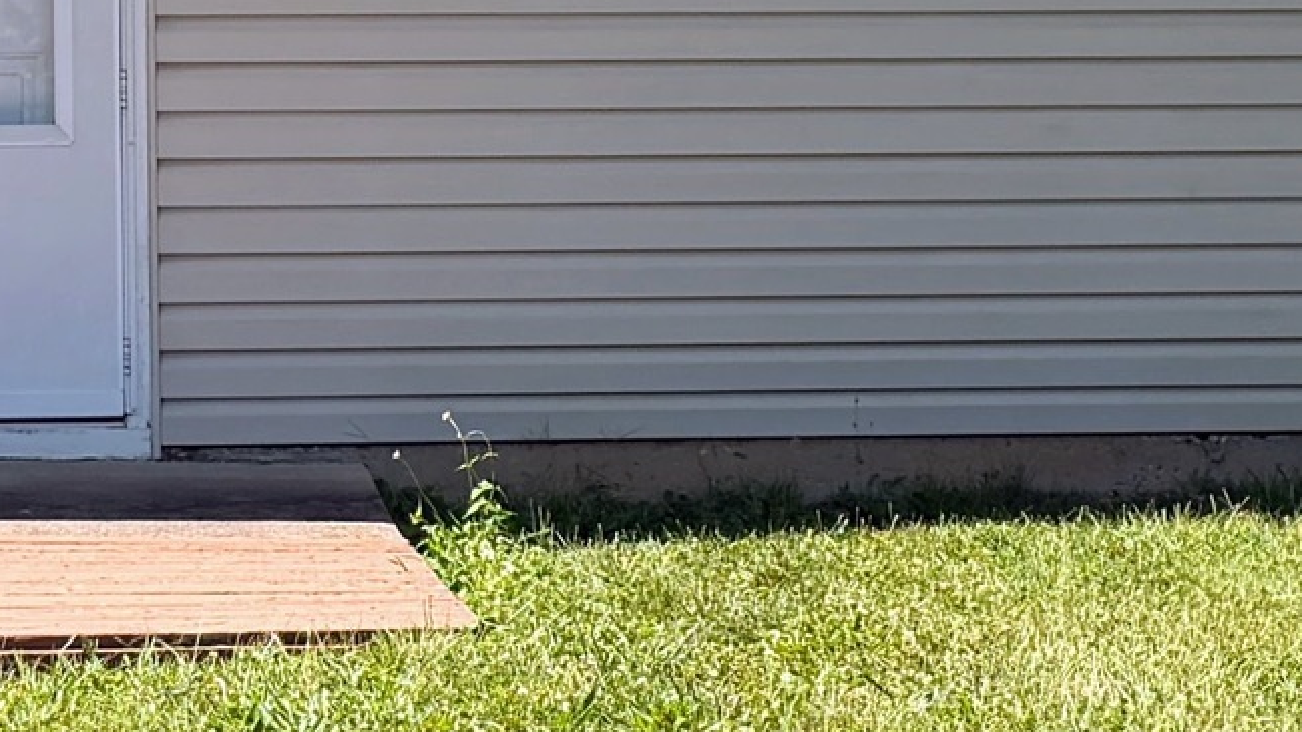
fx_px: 4280
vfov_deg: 9.7
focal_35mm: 124
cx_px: 332
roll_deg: -0.1
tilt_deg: -2.3
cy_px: 175
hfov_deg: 17.2
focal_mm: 6.76
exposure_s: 1/2703
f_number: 1.78
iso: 80
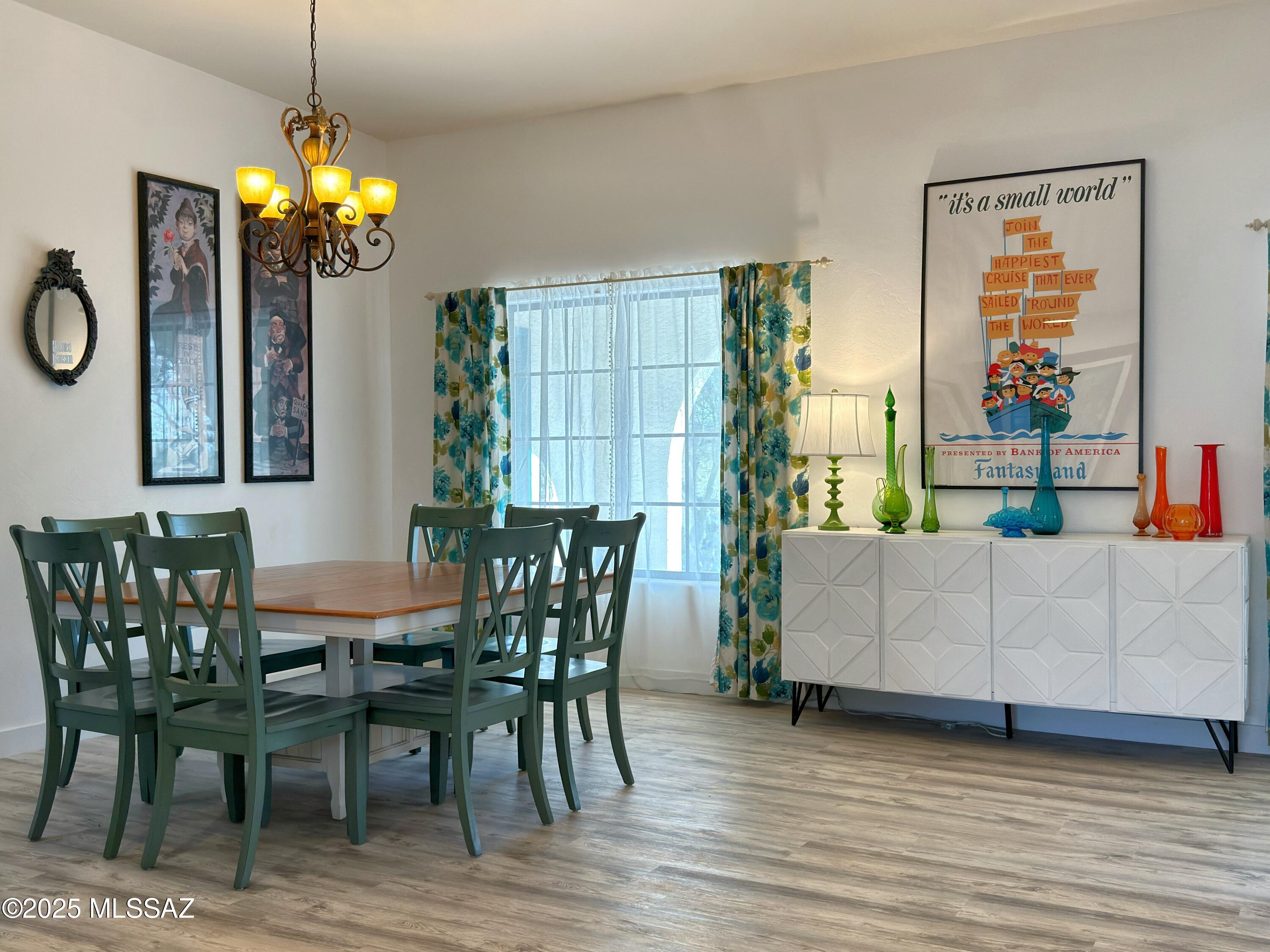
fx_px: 1284
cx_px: 635
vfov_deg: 40.7
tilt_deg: -0.1
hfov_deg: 52.6
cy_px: 476
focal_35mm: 35
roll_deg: +0.3
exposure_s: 1/191
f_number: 1.78
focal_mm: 6.76
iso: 125
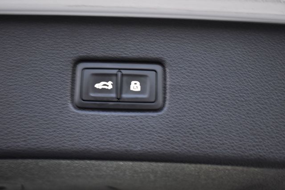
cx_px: 142
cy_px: 95
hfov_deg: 33.4
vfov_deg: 22.6
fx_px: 475
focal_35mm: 60
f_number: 5
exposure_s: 1/3
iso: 1600
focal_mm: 40
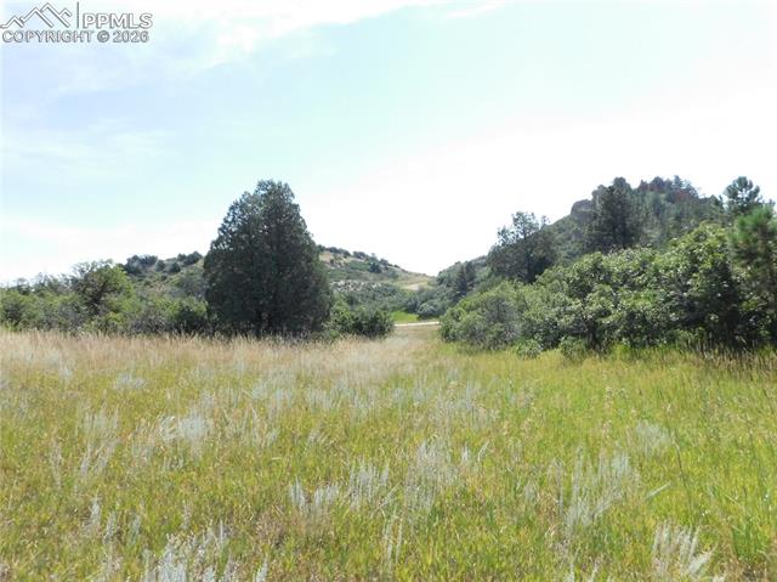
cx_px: 388
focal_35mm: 23
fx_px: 516
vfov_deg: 58.8
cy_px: 291
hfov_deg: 74.0
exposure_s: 1/1500
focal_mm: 4
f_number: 6
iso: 800
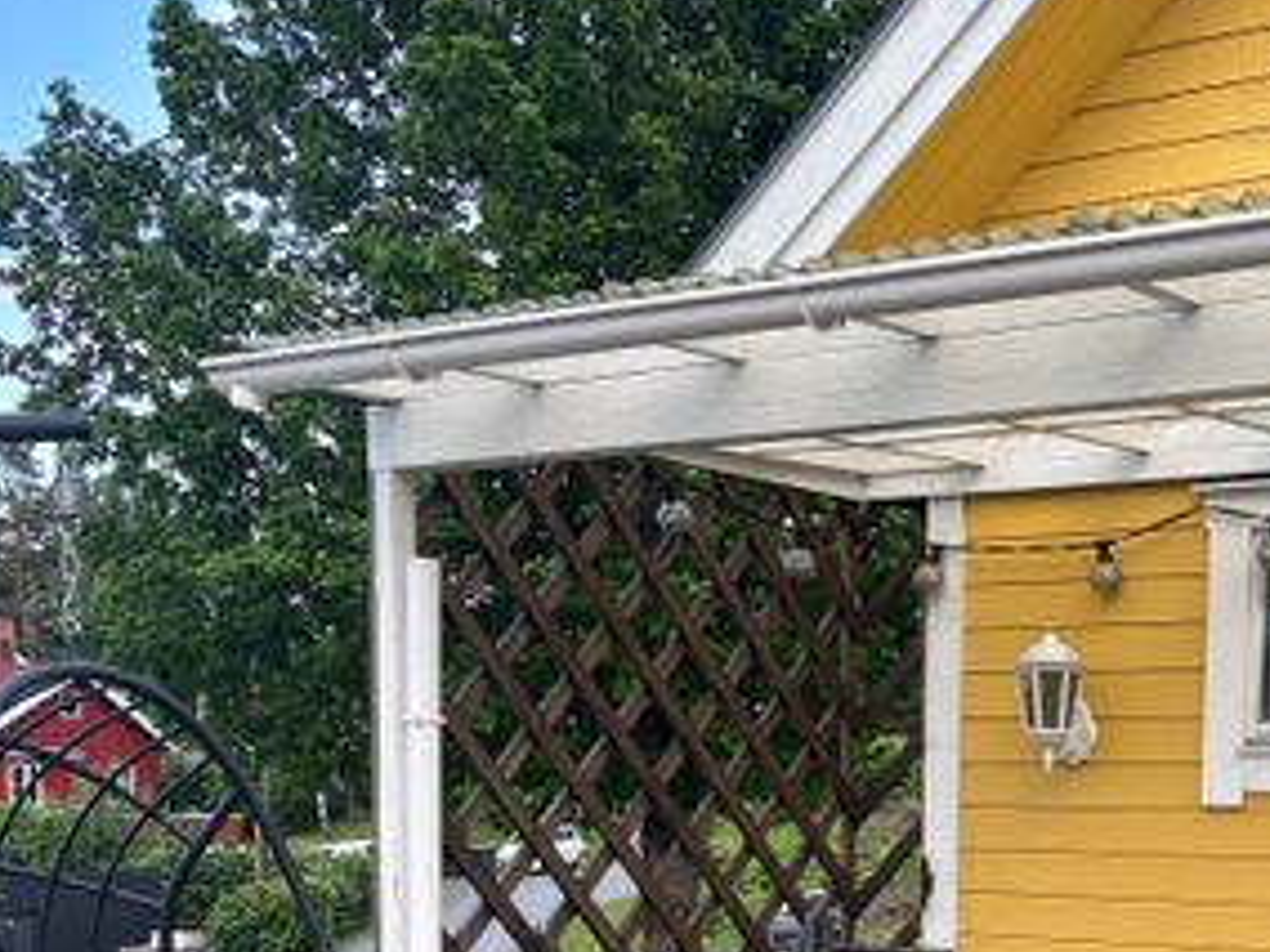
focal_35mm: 55
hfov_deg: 33.8
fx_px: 2018
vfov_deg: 25.2
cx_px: 1033
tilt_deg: -4.9
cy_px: 974
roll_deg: -1.3
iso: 50
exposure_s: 1/368
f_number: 1.6
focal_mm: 5.96
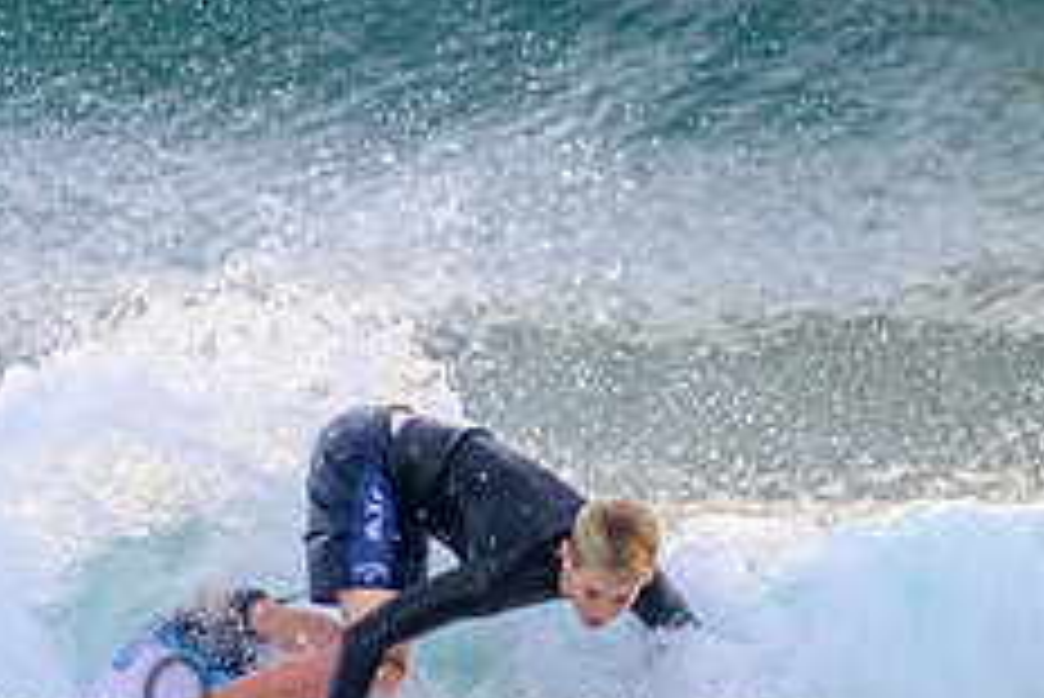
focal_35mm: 1997
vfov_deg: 0.7
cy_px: 687
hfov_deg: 1.0
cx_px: 338
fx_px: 57947
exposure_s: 1/2000
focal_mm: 800
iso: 4500
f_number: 11
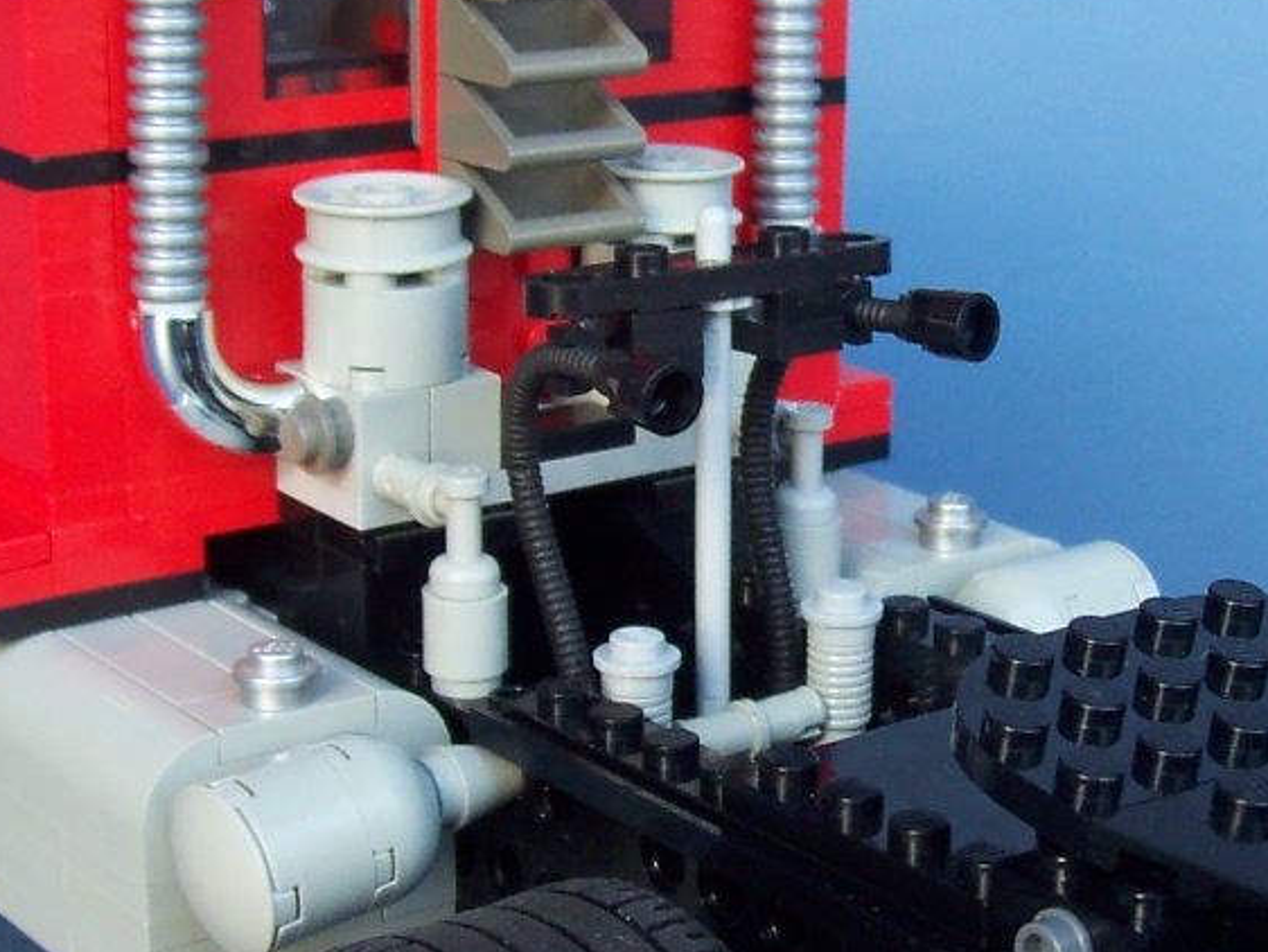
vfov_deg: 18.7
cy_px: 584
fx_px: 2895
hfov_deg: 24.6
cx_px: 857
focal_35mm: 79
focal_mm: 5.6
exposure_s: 1/90
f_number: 2.8
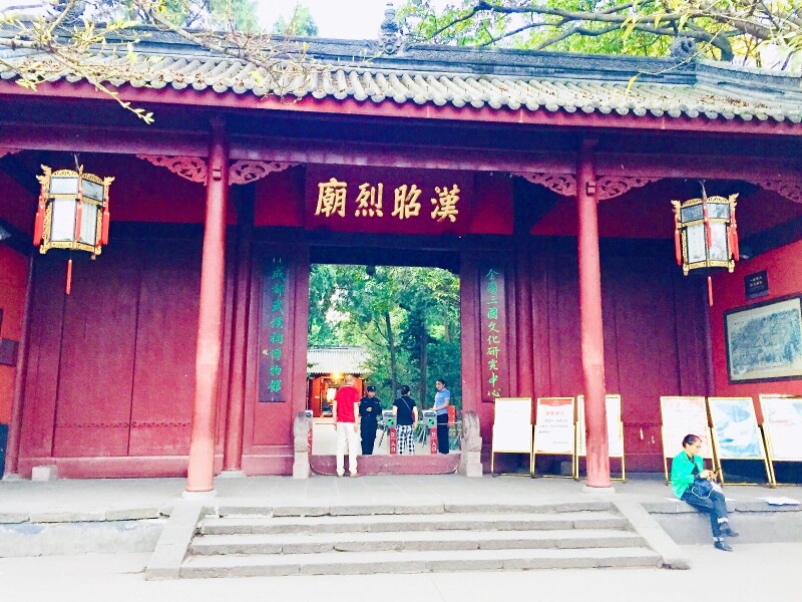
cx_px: 401
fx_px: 672
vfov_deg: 48.2
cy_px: 301
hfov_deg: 61.7
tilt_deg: +9.4
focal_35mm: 29
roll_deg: +0.3
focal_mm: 4.15
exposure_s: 1/33
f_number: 2.2
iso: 200
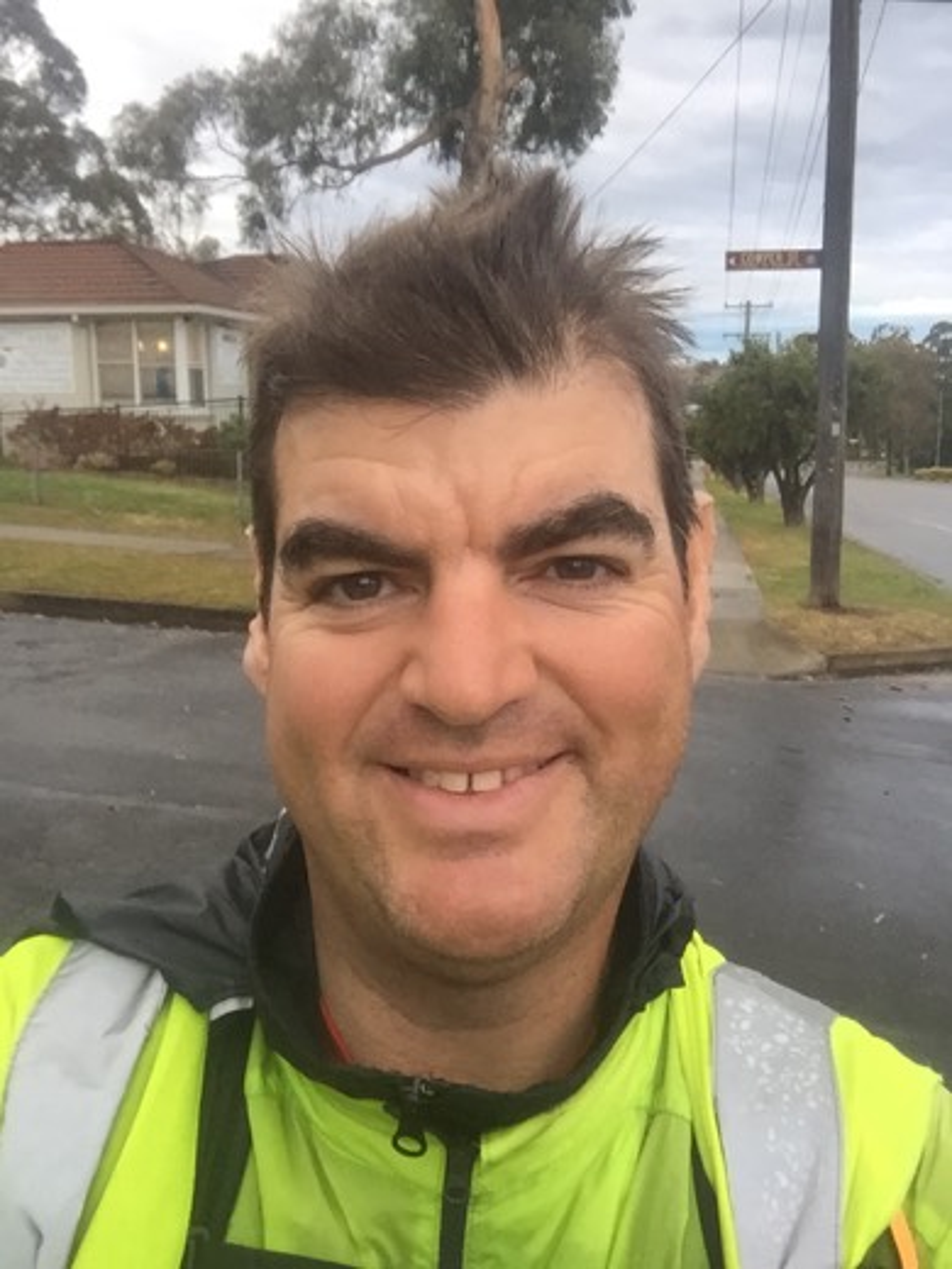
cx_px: 476
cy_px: 634
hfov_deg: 45.4
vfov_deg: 58.4
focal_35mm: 31
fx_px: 1137
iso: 80
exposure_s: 1/30
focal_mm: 2.65
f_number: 2.2
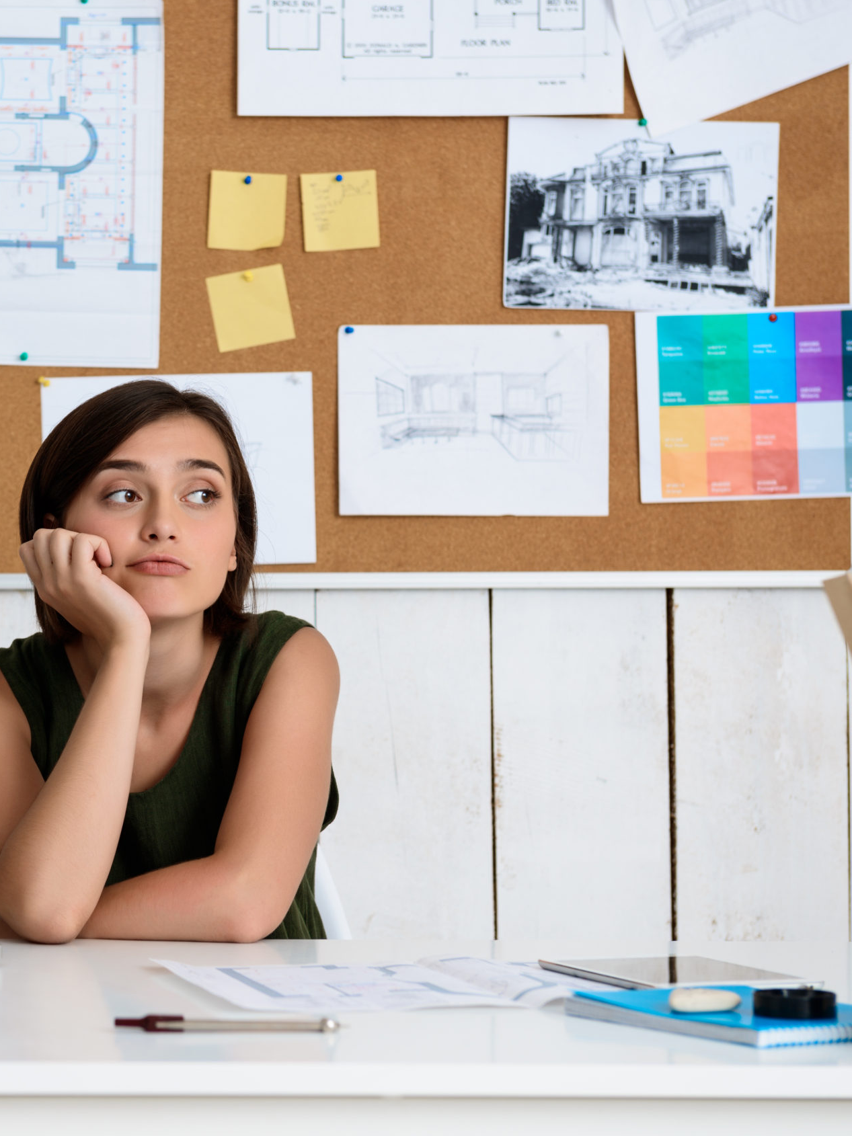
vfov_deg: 19.3
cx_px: 131
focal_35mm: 102
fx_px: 3348
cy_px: 570
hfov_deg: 14.4
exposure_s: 1/160
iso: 100
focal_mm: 70
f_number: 5
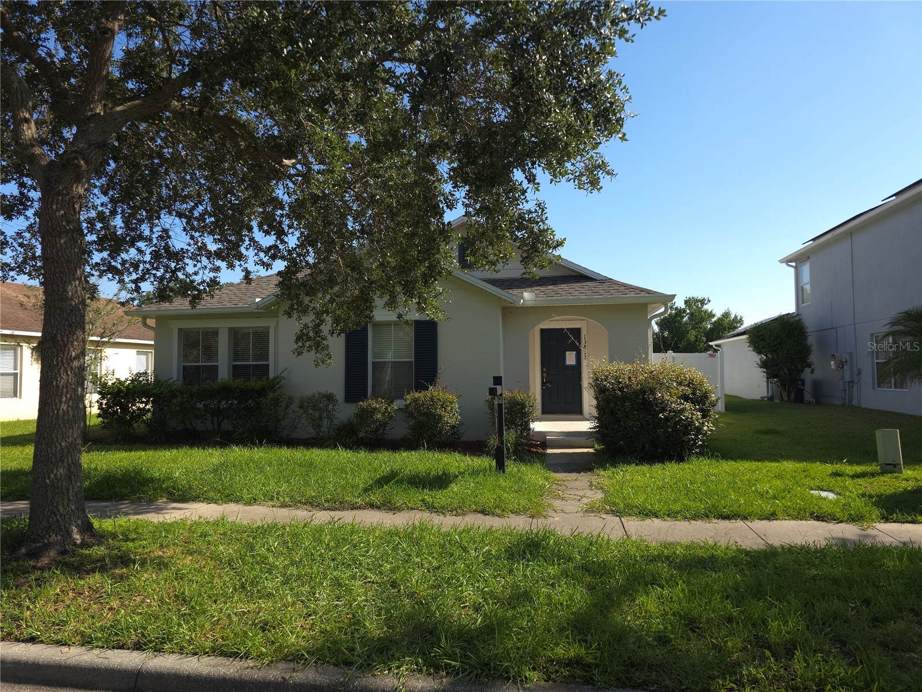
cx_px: 461
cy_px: 346
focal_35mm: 23
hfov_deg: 73.9
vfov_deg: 58.9
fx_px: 613
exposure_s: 1/290
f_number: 1.7
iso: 12
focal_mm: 6.3
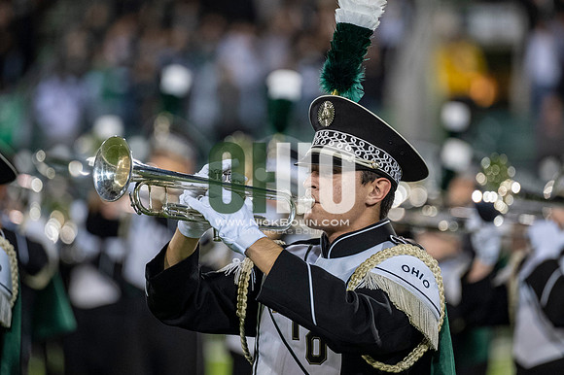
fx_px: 4697
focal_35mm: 300
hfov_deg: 6.9
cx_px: 282
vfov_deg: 4.6
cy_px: 188
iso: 1000
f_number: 2.8
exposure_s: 1/500
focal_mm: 200
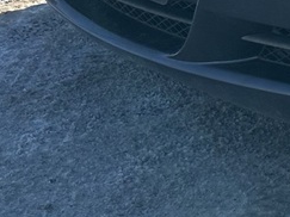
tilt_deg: -11.8
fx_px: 1323
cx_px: 666
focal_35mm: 158
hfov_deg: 10.9
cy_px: -169
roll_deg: -2.6
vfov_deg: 9.0
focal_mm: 6.86
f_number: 1.78
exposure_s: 1/2252
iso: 80
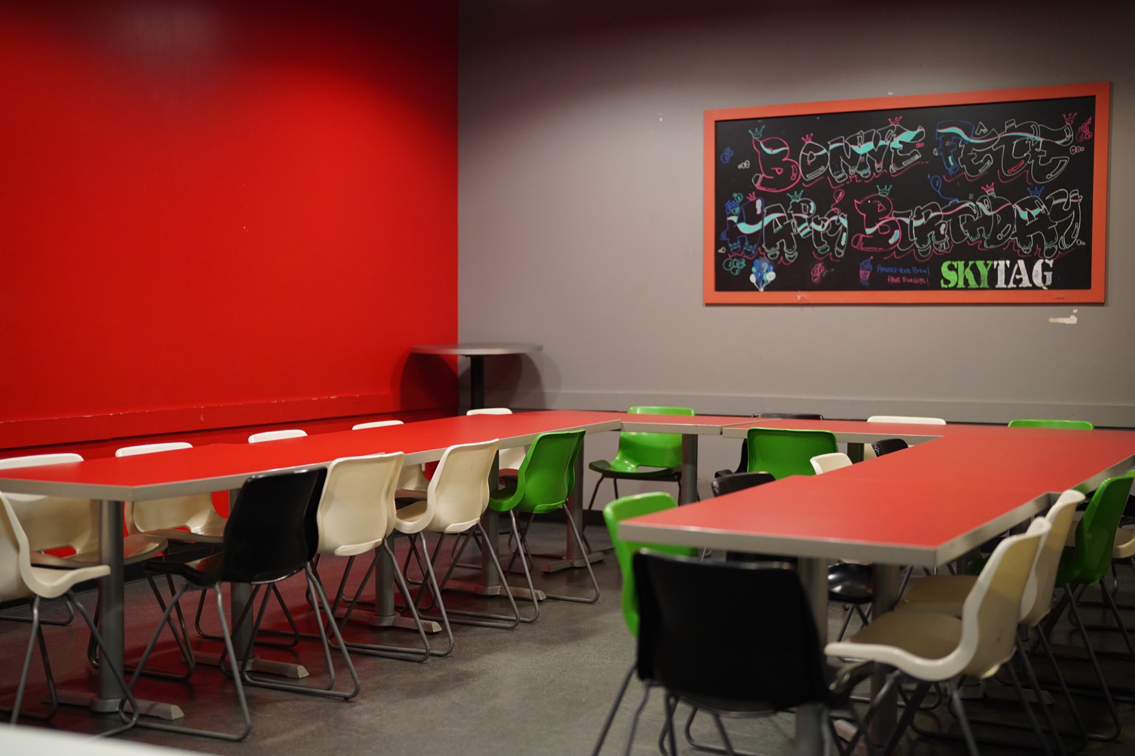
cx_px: 568
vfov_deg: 27.0
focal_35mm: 50
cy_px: 378
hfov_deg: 39.6
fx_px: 1576
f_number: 1.4
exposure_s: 1/200
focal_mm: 50
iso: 1600
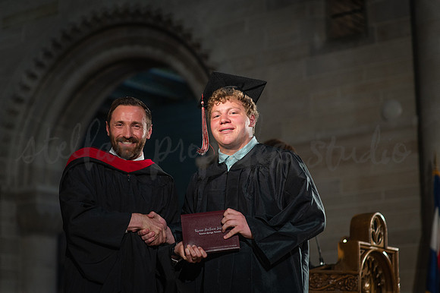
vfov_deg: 16.1
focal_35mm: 85
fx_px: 1038
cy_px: 146
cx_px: 220
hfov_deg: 23.9
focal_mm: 85
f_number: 2.5
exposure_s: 1/320
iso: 1250
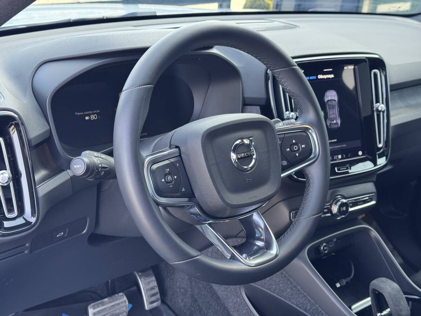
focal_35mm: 48
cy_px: 158
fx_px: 584
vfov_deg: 30.3
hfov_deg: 39.7
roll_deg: -5.0
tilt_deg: -23.1
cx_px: 210
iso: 100
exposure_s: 1/82
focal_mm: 6.76
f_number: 1.78
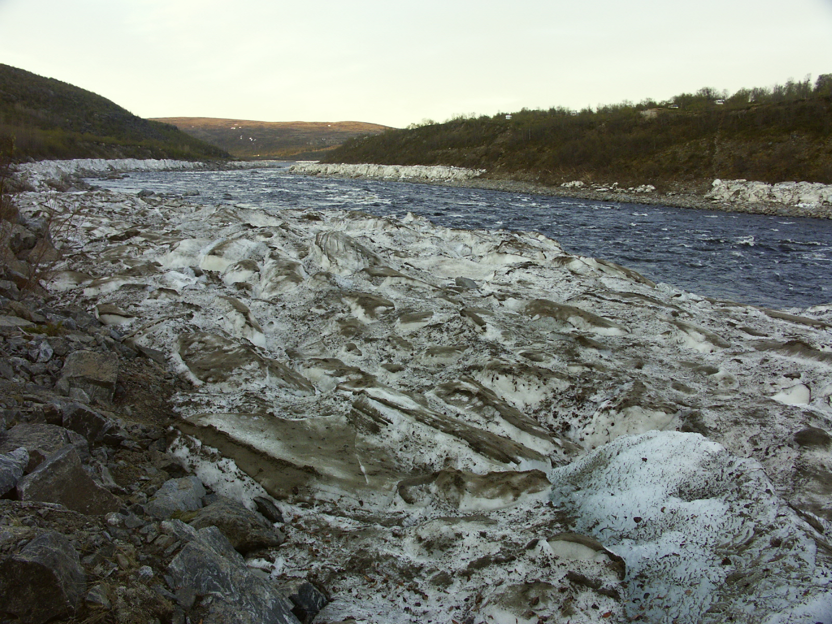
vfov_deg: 42.9
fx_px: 793
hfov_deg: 55.4
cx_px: 416
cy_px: 312
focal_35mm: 33
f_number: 4
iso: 100
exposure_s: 1/100
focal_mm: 8.48
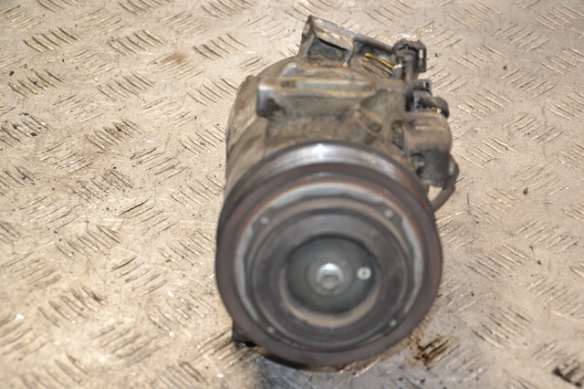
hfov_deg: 19.5
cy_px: 194
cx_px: 292
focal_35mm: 105
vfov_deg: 13.0
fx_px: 1702
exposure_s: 1/160
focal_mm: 70
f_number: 5.3
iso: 800
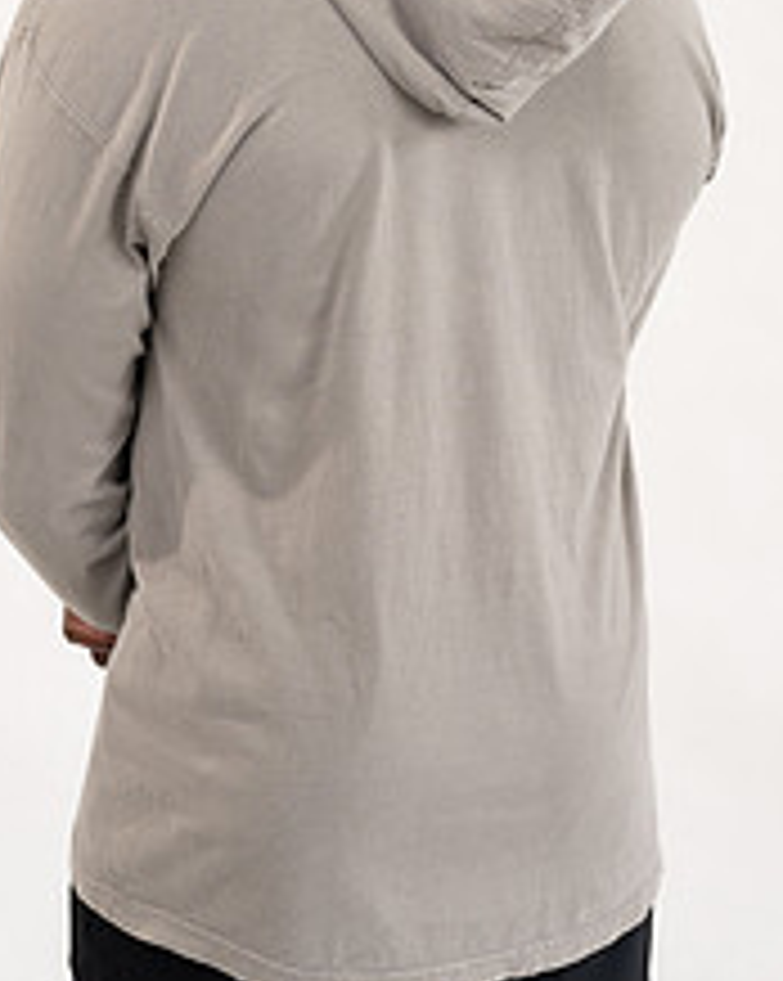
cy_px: 225
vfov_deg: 19.6
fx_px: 2814
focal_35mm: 97
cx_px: 324
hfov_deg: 15.8
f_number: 4
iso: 200
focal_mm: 50
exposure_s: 1/125
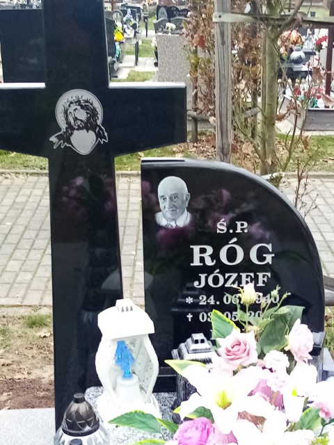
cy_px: 222
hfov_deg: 53.1
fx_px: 334
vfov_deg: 67.3
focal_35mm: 26
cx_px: 167
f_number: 1.8
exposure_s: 1/50
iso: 132
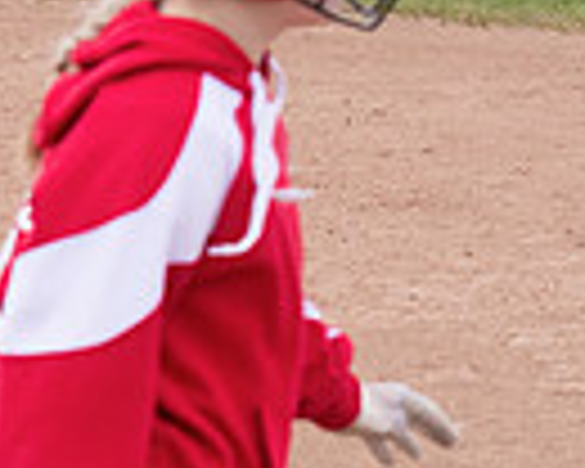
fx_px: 7583
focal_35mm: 438
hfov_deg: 4.4
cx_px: -288
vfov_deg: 3.5
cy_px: 364
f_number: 5.6
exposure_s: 1/1600
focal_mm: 70
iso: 640
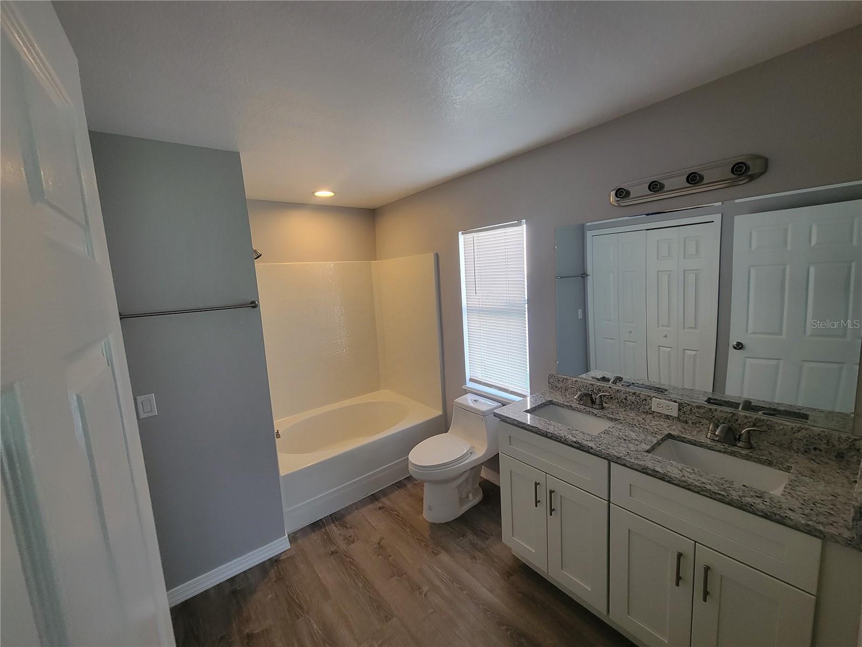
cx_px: 431
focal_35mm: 13
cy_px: 324
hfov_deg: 106.2
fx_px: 324
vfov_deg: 89.9
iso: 160
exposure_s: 1/60
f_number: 2.2
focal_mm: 2.2
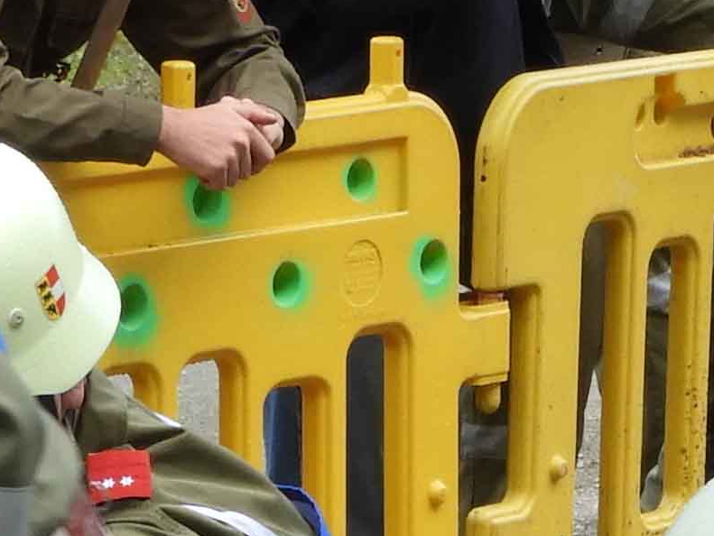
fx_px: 8110
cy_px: 1102
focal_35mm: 393
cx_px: 612
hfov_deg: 5.0
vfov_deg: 3.7
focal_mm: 10.7
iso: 100
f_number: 4.2
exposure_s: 1/200
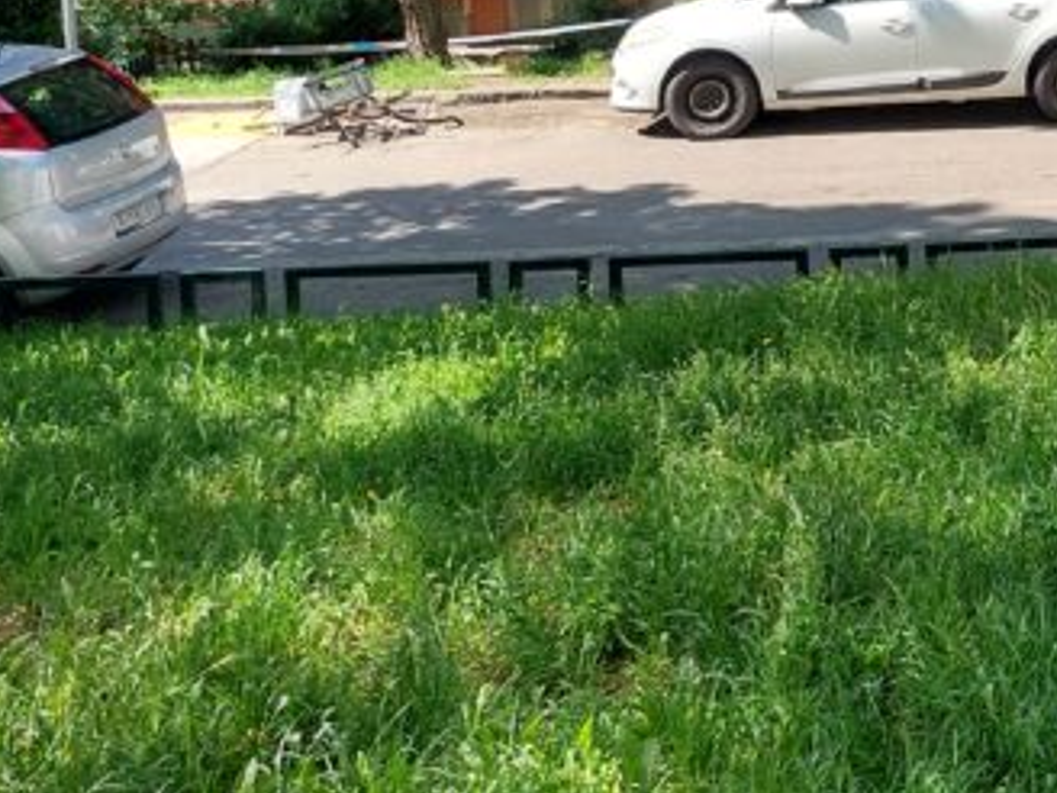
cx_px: 1524
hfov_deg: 22.1
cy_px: -222
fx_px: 2290
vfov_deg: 18.4
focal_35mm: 75
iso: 25
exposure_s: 1/278
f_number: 1.8
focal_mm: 5.23
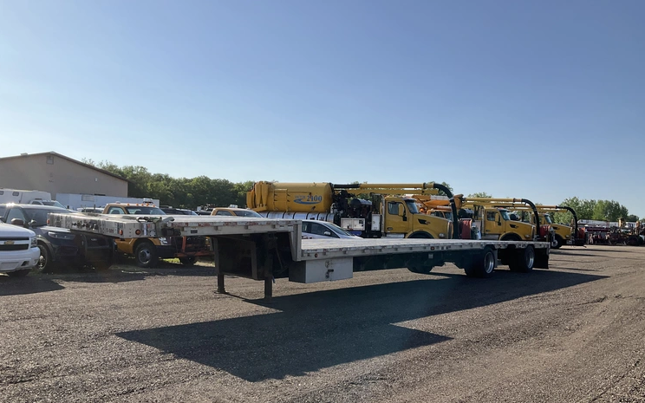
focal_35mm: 31
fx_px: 545
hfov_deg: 61.2
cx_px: 322
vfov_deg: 40.4
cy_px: 243
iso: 25
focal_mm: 3
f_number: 1.8
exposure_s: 1/2667
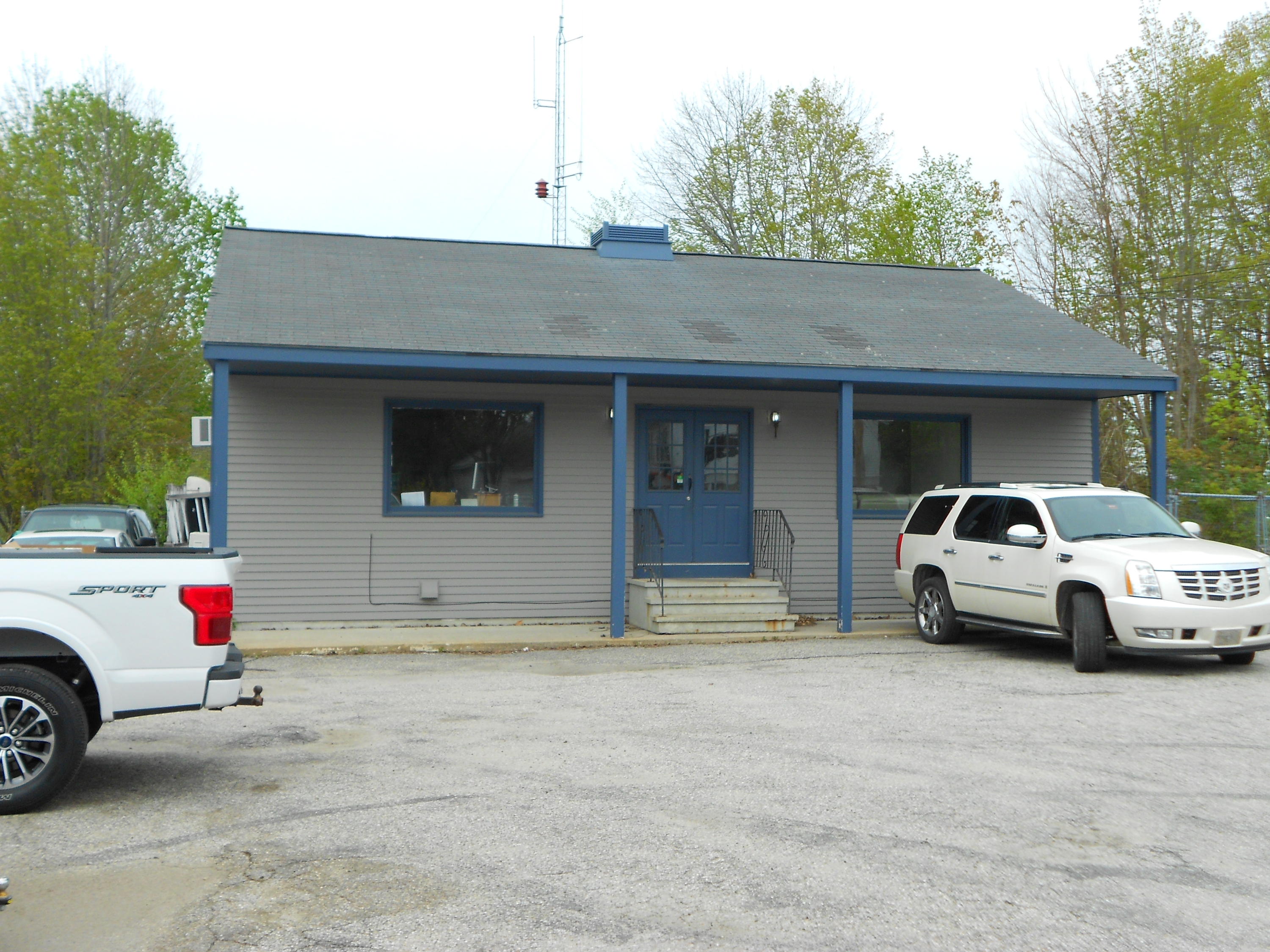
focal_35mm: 37
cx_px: 635
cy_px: 476
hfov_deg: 50.1
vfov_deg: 38.7
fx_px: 1357
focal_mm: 6.7
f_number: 3.9
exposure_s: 1/400
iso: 80
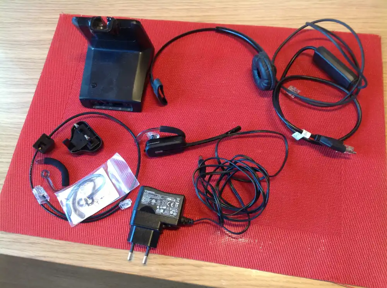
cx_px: 194
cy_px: 144
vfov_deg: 40.6
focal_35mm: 35
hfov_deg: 52.7
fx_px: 391
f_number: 2.4
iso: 100
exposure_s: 1/15
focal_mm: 4.28
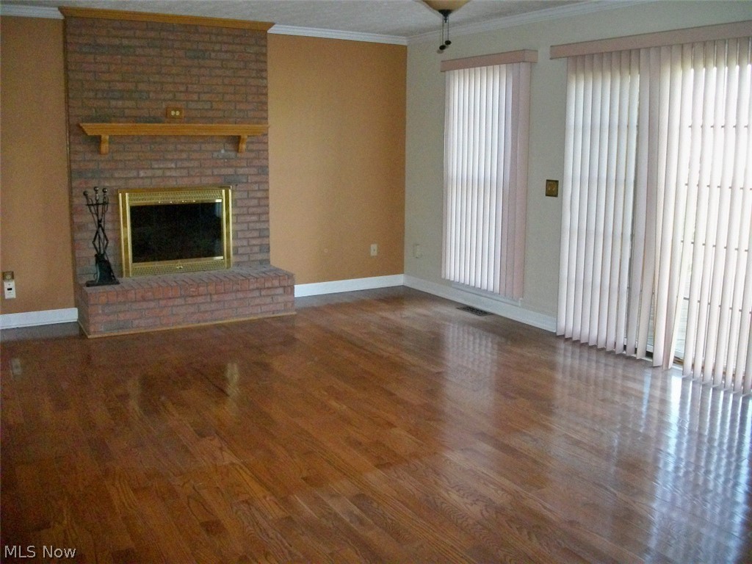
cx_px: 376
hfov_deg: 56.8
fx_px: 695
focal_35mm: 32
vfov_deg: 44.2
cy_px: 282
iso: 400
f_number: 2.9
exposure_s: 1/125
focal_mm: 5.7
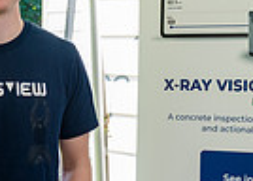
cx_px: 79
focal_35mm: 133
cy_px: 128
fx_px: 957
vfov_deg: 10.8
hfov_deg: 15.0
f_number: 3.5
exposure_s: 1/250
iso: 400
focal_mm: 28
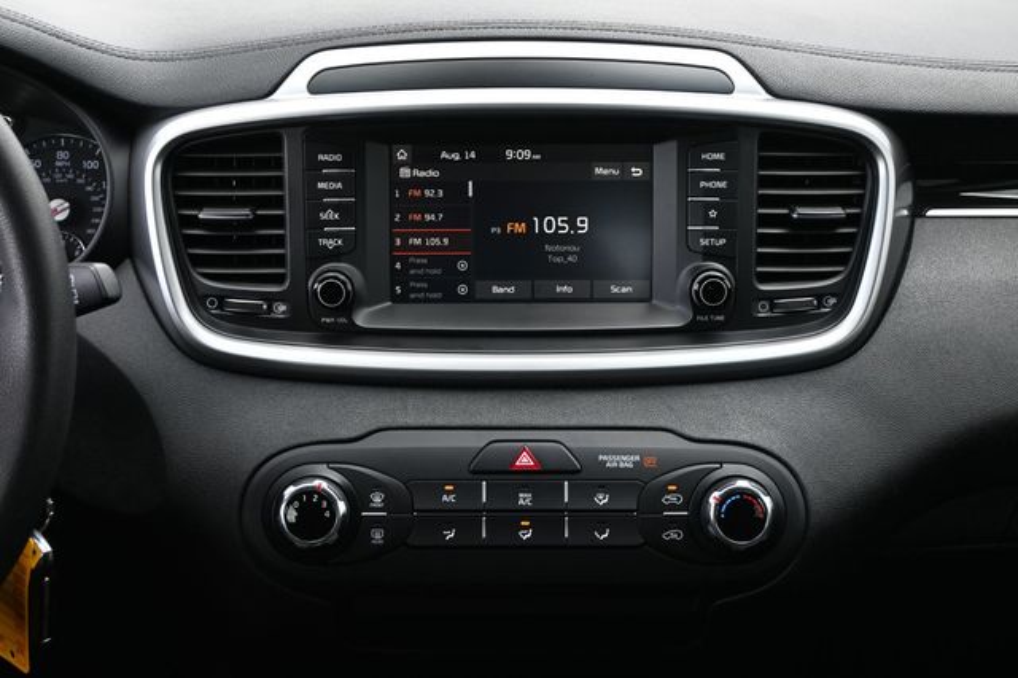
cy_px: 339
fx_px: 1569
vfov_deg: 24.4
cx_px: 509
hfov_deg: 36.0
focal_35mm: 56
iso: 500
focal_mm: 37
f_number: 5.3
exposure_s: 1/125
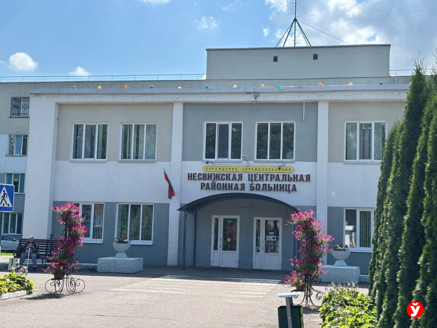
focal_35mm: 52
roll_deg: -2.4
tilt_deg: +5.9
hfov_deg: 36.8
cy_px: 164
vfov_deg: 28.0
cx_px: 218
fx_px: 656
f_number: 1.6
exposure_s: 1/2710
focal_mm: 5.96
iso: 40
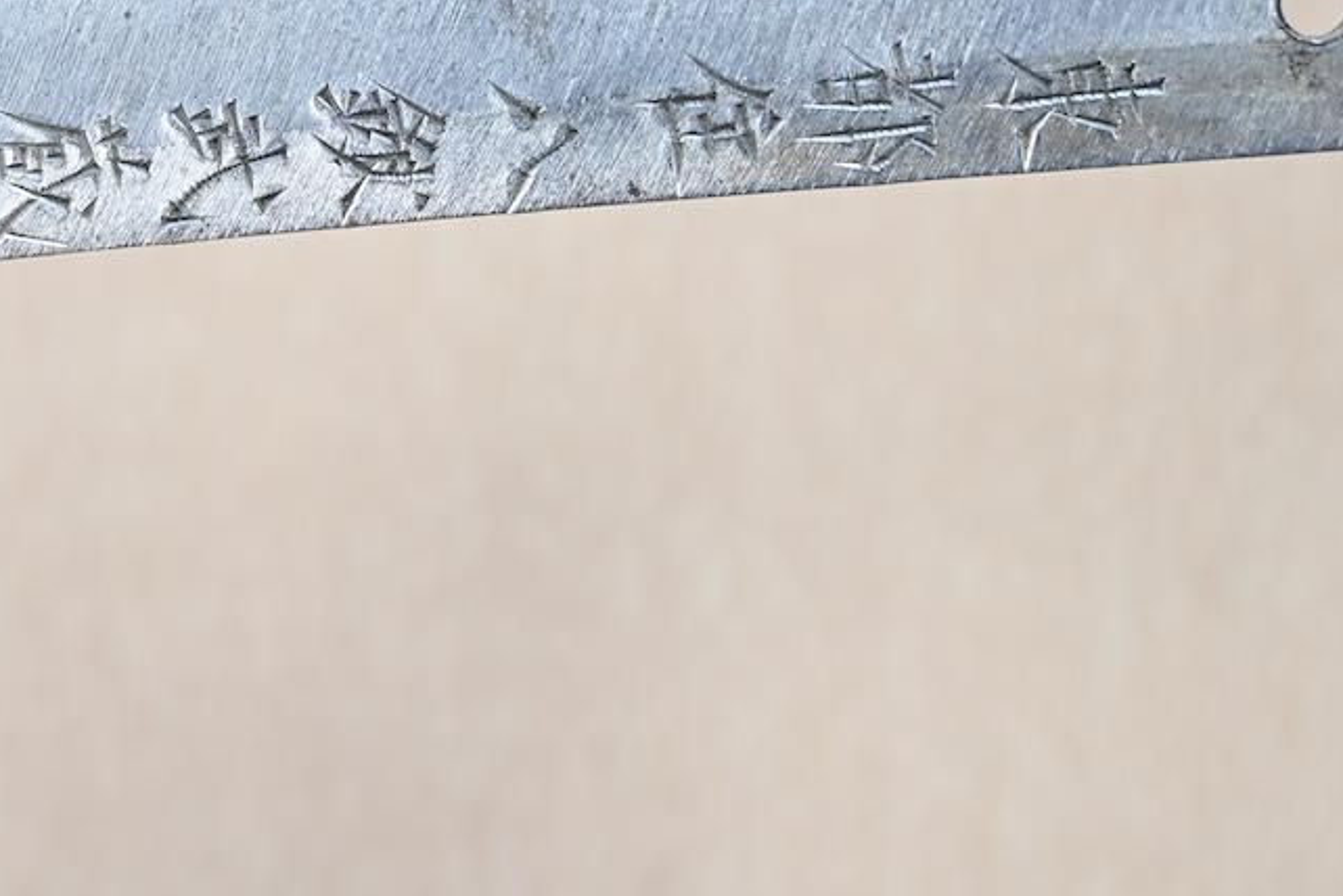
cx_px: 236
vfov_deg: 11.2
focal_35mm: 121
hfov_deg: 16.8
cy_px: -66
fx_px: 4517
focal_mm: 37
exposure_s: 1/3
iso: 100
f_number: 4.2
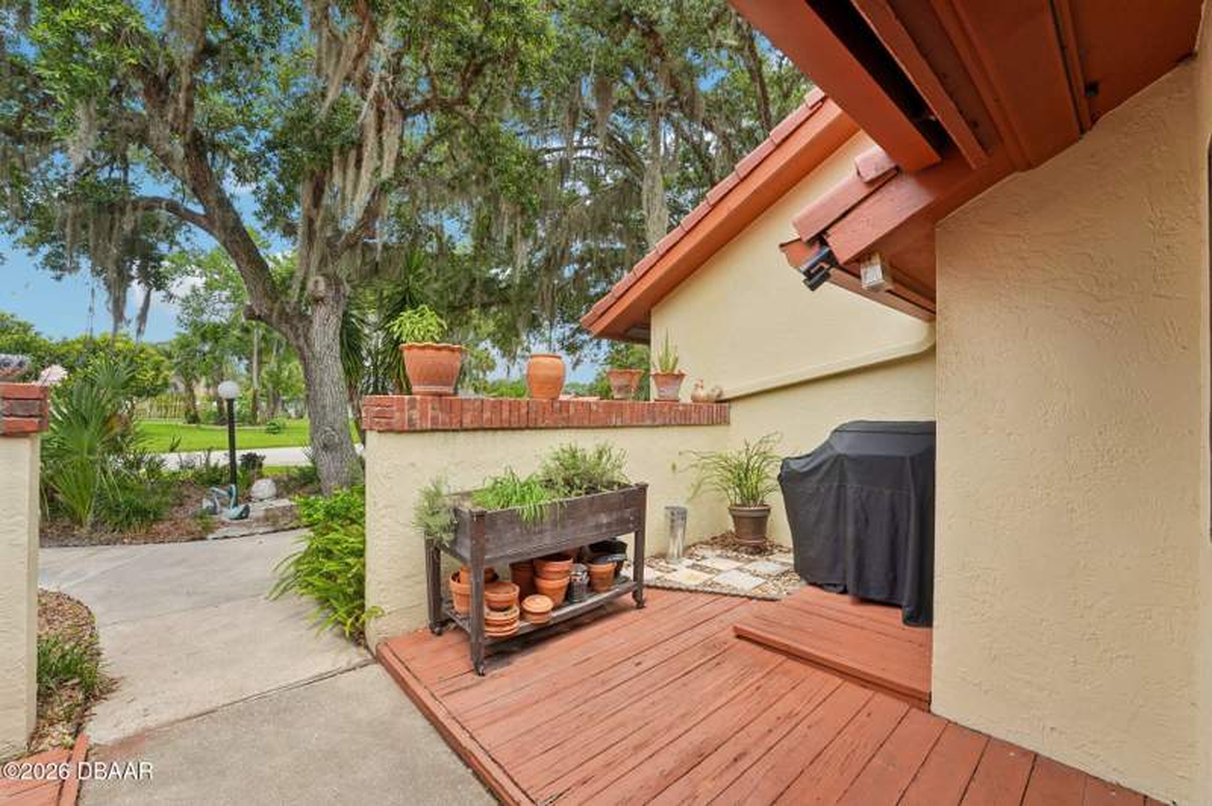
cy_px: 403
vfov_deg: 81.1
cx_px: 606
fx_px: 471
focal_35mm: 14
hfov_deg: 104.3
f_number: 11
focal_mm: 14
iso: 320
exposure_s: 1/125
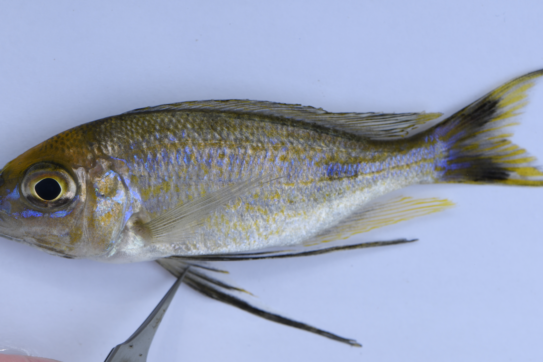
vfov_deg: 10.9
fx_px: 1900
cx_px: 272
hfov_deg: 16.3
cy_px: 181
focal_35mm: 126
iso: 320
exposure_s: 1/125
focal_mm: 105
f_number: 10
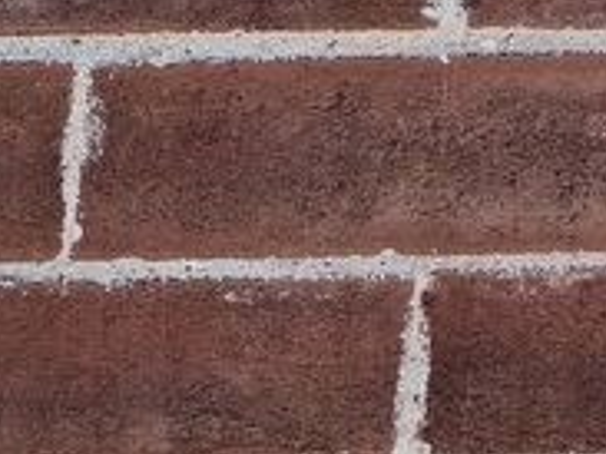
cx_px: -715
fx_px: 2064
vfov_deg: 11.5
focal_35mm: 118
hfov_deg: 13.5
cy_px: -401
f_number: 1.8
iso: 25
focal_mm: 4
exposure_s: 1/148
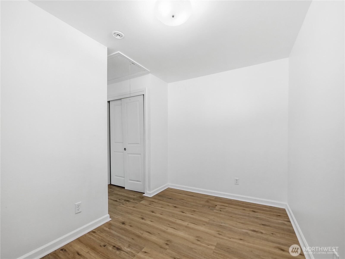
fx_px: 140
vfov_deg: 85.7
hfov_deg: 102.1
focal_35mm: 14
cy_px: 130
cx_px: 172
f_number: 4
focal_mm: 7
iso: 400
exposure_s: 1/15
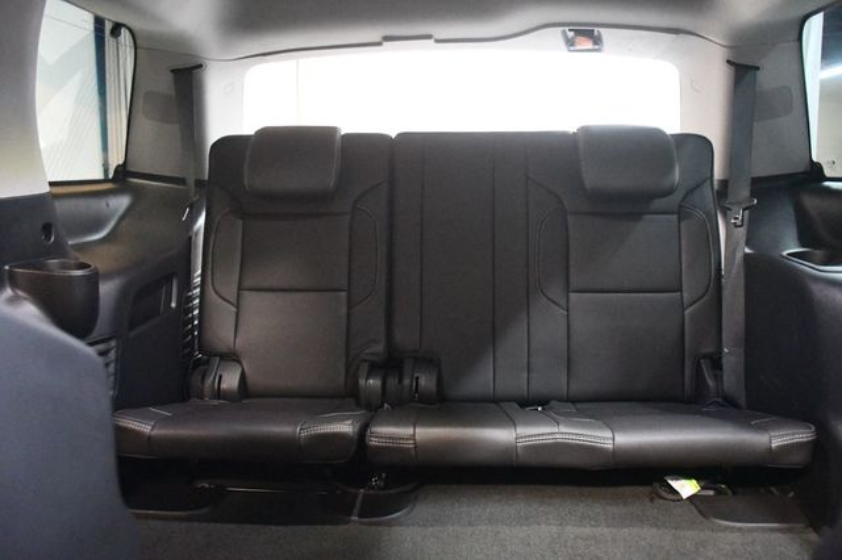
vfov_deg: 43.6
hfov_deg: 62.0
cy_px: 280
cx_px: 421
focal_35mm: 30
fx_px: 701
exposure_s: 1/60
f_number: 3.5
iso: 12800
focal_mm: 20
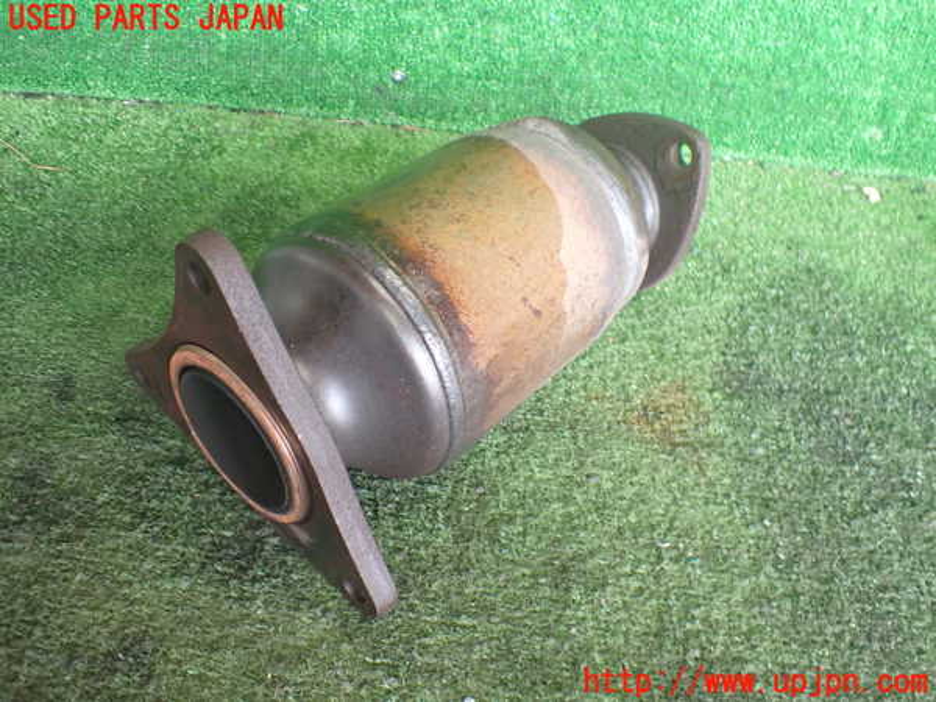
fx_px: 811
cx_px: 468
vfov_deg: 46.8
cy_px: 351
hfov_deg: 60.0
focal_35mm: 30
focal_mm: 5.4
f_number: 2.3
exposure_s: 1/125
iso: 800
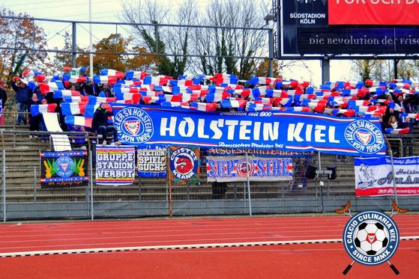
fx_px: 605
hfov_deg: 38.2
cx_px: 208
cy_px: 139
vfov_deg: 26.0
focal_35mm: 52
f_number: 5
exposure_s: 1/80
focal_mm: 34
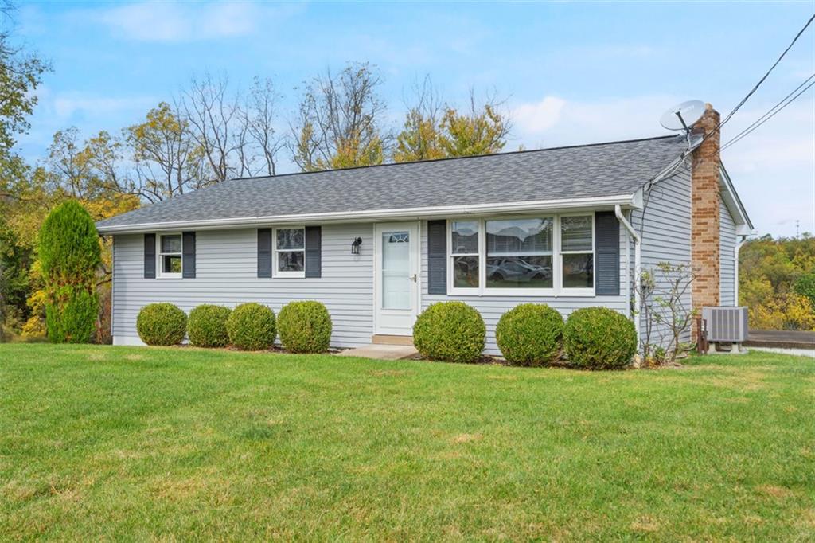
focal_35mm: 35
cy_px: 272
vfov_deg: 37.8
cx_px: 408
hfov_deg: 54.4
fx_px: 792
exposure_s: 1/200
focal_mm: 35
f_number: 8
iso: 400
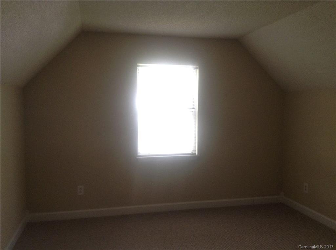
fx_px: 320
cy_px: 125
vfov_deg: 42.8
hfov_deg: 55.4
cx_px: 168
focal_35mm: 33
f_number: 2.4
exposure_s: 1/25
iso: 80
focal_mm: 3.3
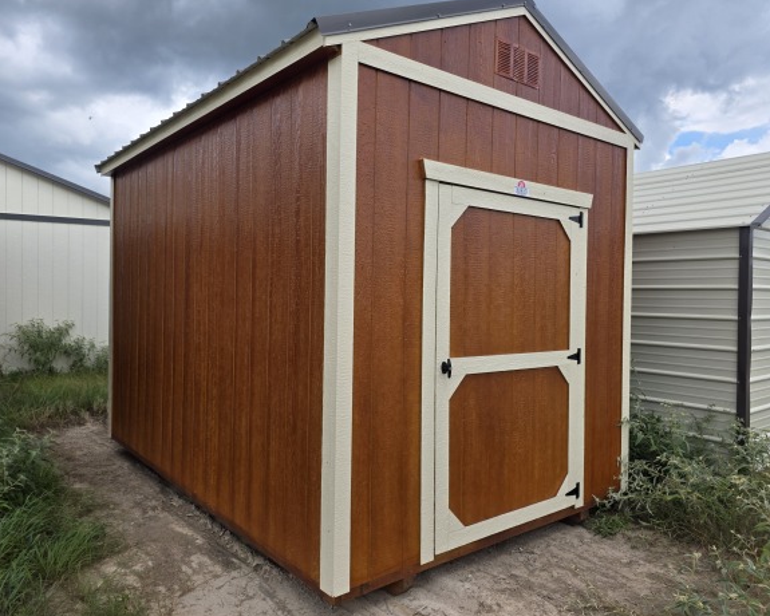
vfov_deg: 56.8
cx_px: 364
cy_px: 300
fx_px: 570
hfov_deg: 68.1
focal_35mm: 25
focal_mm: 6.3
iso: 80
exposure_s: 1/3628
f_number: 1.7
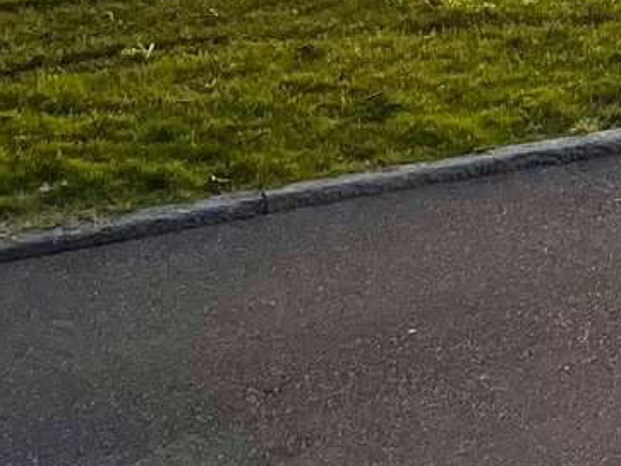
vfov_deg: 9.3
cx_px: 1096
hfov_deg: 12.3
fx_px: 2639
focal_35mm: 147
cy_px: -569
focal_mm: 4.2
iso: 32
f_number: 1.6
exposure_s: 1/711
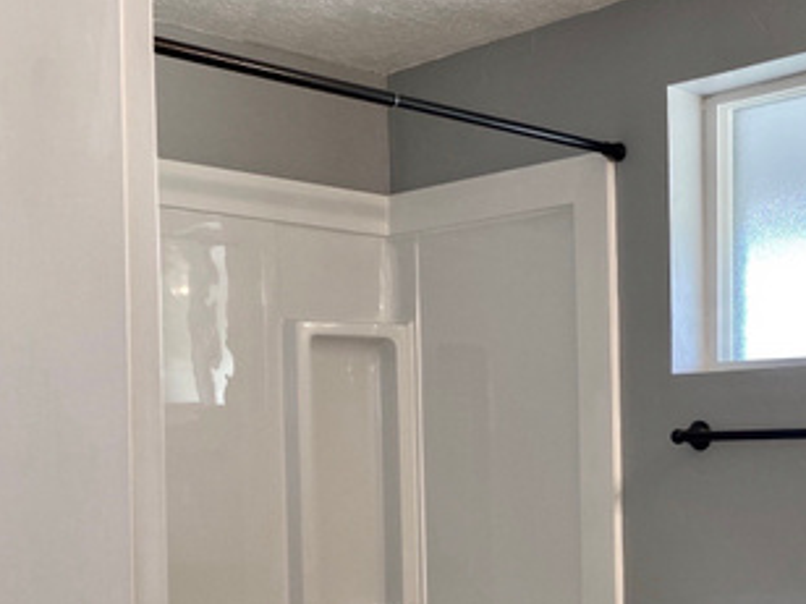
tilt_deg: -1.2
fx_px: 1257
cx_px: 814
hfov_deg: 32.6
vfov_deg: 26.6
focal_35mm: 54
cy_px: 473
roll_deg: +1.2
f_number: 1.8
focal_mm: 4.25
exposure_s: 1/60
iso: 64
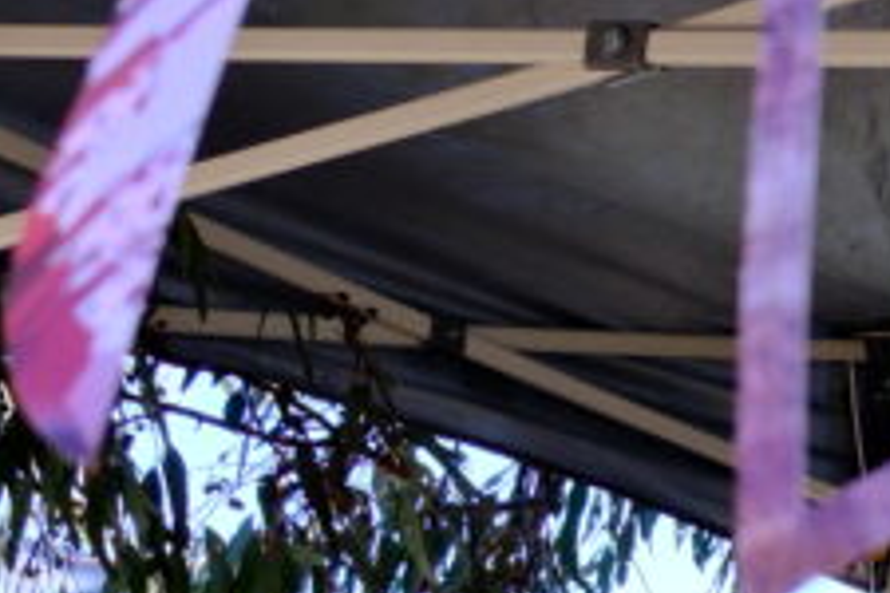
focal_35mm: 155
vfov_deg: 8.4
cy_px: 1216
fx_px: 3832
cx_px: 1199
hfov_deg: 12.8
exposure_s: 1/105
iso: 250
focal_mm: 22.4
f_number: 5.6
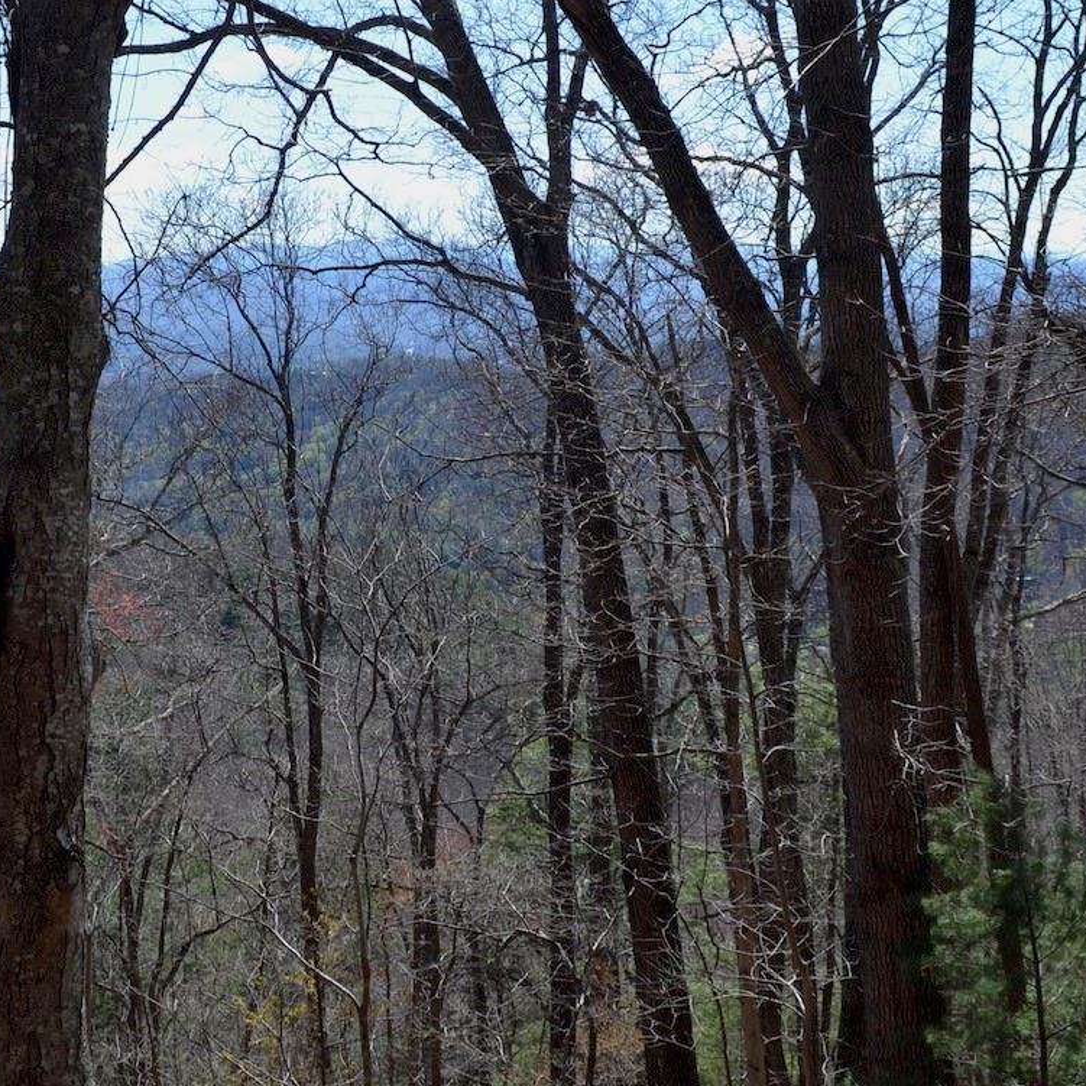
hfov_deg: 31.0
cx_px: 408
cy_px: 357
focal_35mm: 55
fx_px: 1952
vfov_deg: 30.8
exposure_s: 1/200
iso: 100
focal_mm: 18
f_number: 7.1
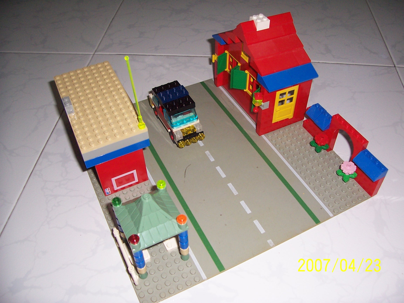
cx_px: 202
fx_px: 397
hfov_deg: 54.0
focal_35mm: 34
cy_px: 152
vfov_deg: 41.8
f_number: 2.7
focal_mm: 5.6
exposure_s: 1/60
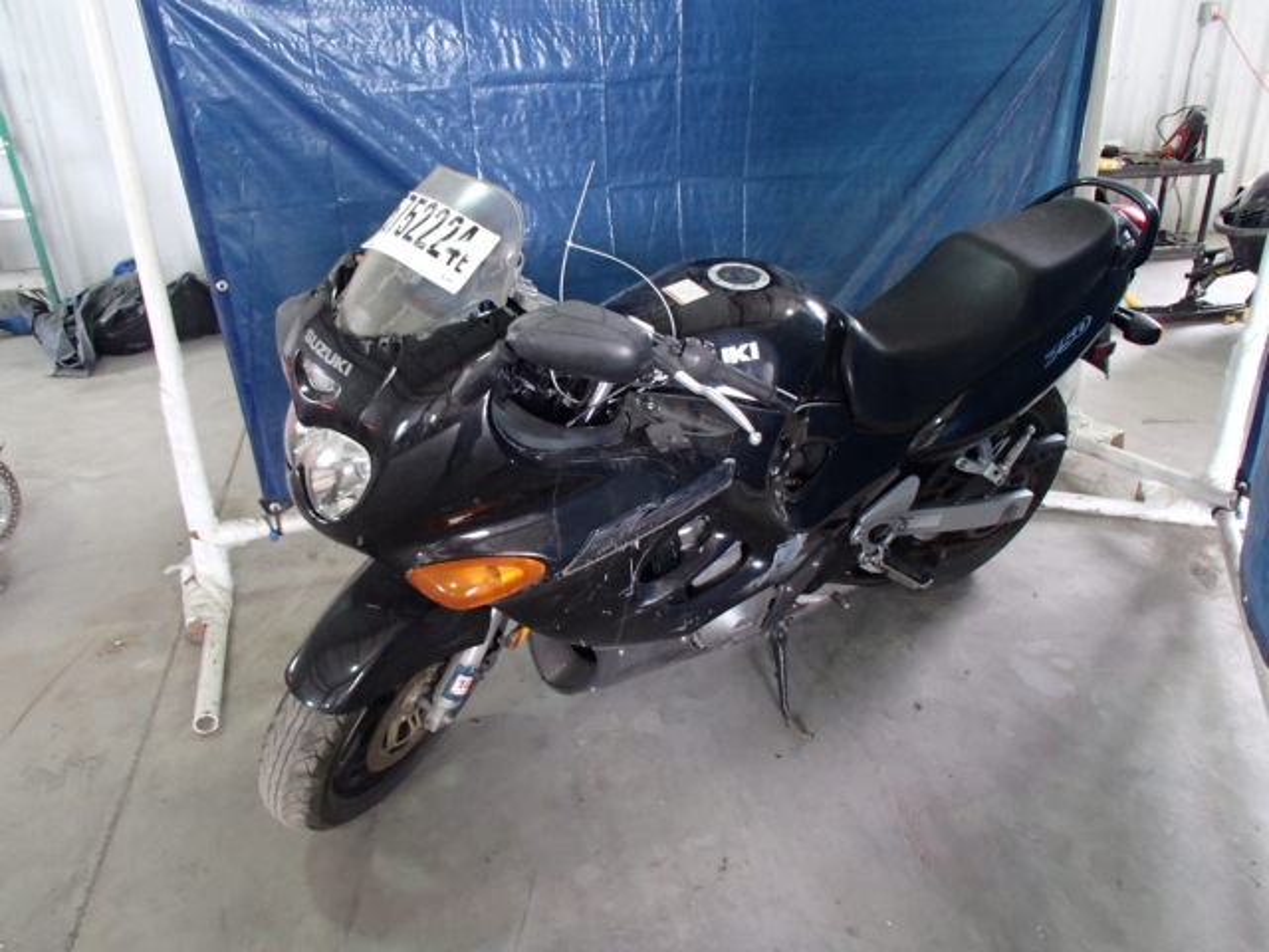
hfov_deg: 63.4
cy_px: 476
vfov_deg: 49.7
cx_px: 634
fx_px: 1026
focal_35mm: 28
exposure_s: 1/30
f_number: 3.9
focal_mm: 5
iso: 640
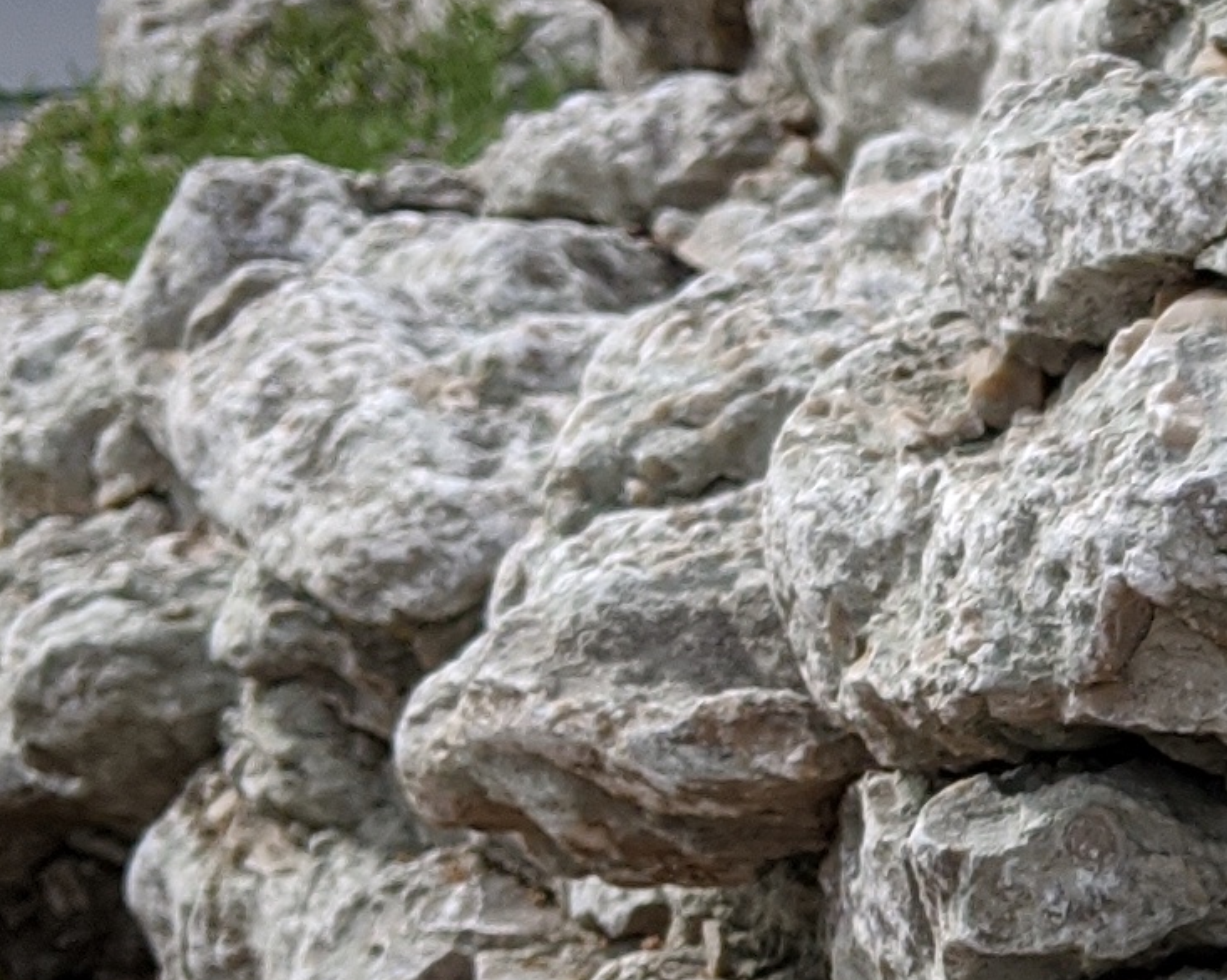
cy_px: 1176
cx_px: 1898
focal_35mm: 145
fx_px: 5264
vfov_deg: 10.5
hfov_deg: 12.6
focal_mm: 4.44
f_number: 1.8
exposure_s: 1/5882
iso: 63
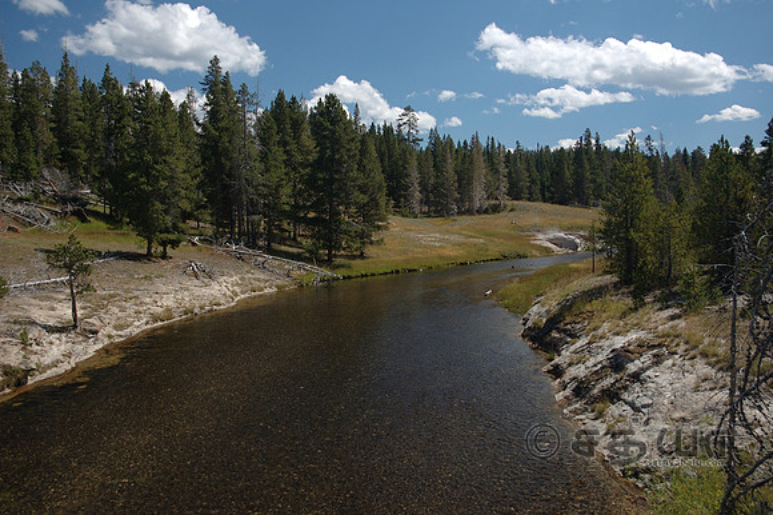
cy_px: 258
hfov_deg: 57.3
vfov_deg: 39.9
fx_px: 708
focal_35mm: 33
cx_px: 386
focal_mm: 22
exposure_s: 1/500
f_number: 4
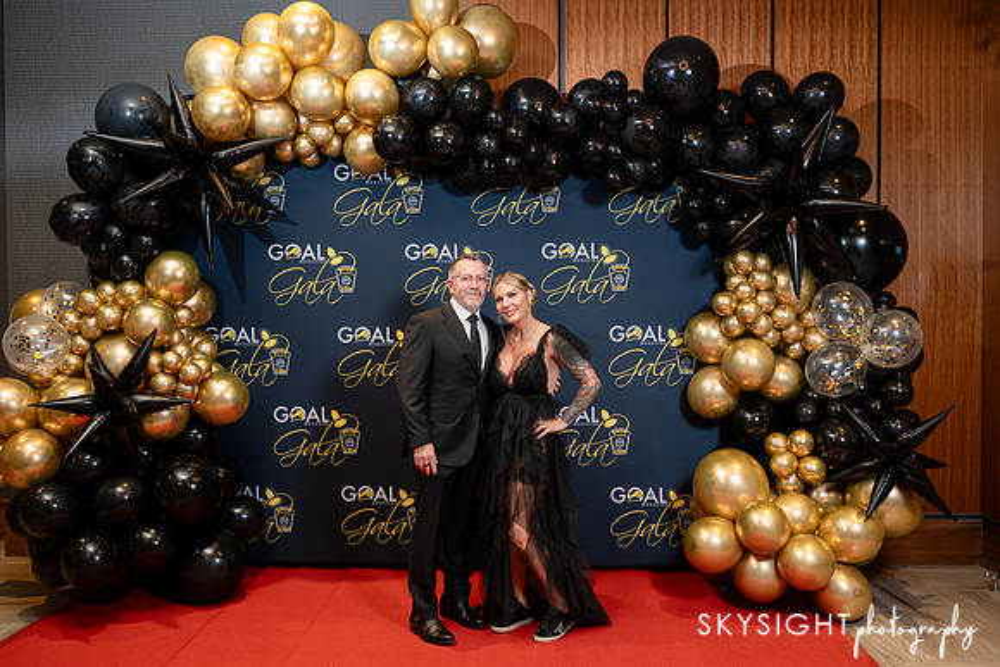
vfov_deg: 42.3
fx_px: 861
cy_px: 334
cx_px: 500
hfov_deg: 60.3
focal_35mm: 31
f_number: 3.2
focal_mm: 30.5
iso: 1000
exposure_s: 1/160
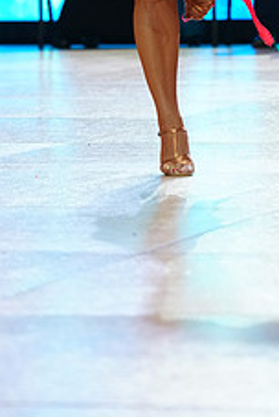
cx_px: 280
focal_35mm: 332
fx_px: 3847
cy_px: -112
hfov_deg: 4.1
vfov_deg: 6.2
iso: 2500
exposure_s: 1/320
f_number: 4
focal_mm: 130
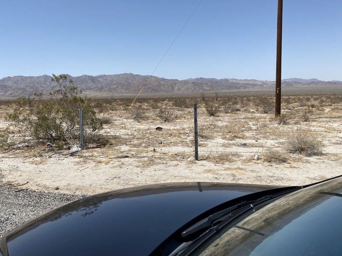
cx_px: 171
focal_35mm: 26
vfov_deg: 53.1
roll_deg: -0.1
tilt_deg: -8.8
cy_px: 128
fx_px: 257
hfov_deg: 67.3
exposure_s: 1/4444
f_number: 1.8
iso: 32
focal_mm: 4.25
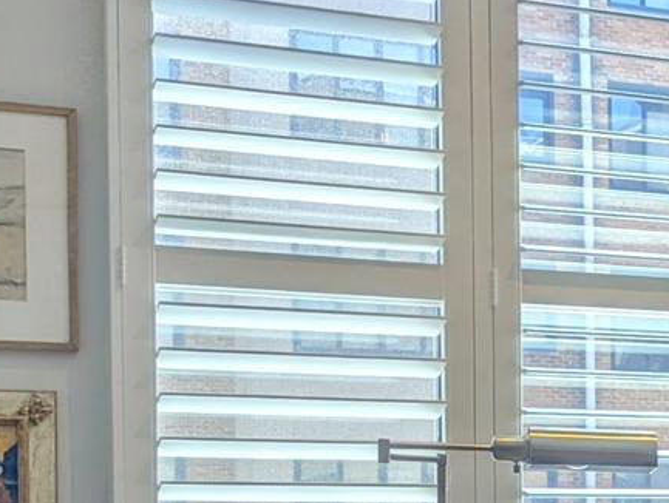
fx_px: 2187
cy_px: 561
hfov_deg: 14.7
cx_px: 1284
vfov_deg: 12.9
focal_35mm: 113
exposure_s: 1/224
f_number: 1.85
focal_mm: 6.81
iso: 39
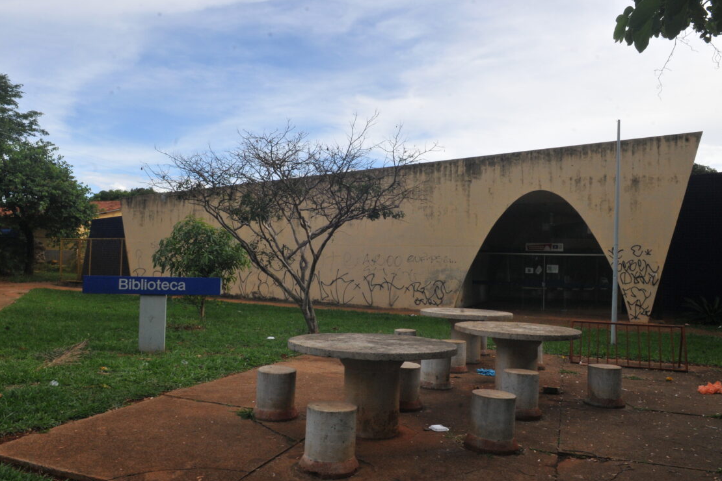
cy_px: 237
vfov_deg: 47.1
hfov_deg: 66.3
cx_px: 357
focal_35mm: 28
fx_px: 552
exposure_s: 1/160
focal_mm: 17
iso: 640
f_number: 18
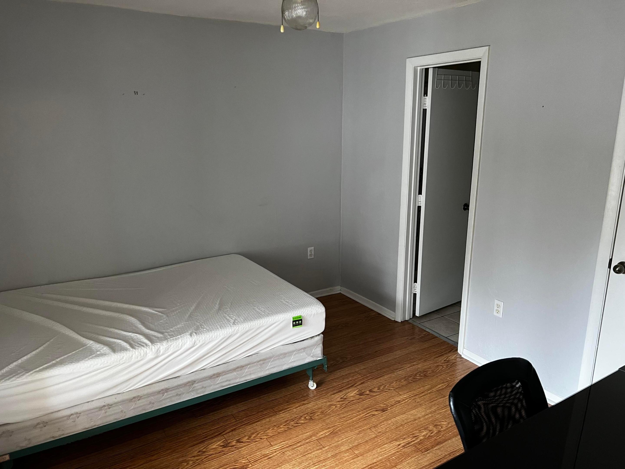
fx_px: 469
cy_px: 234
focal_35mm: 26
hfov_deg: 67.3
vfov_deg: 53.1
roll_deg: +0.9
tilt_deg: -14.8
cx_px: 312
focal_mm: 5.7
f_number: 1.5
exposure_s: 1/60
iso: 320
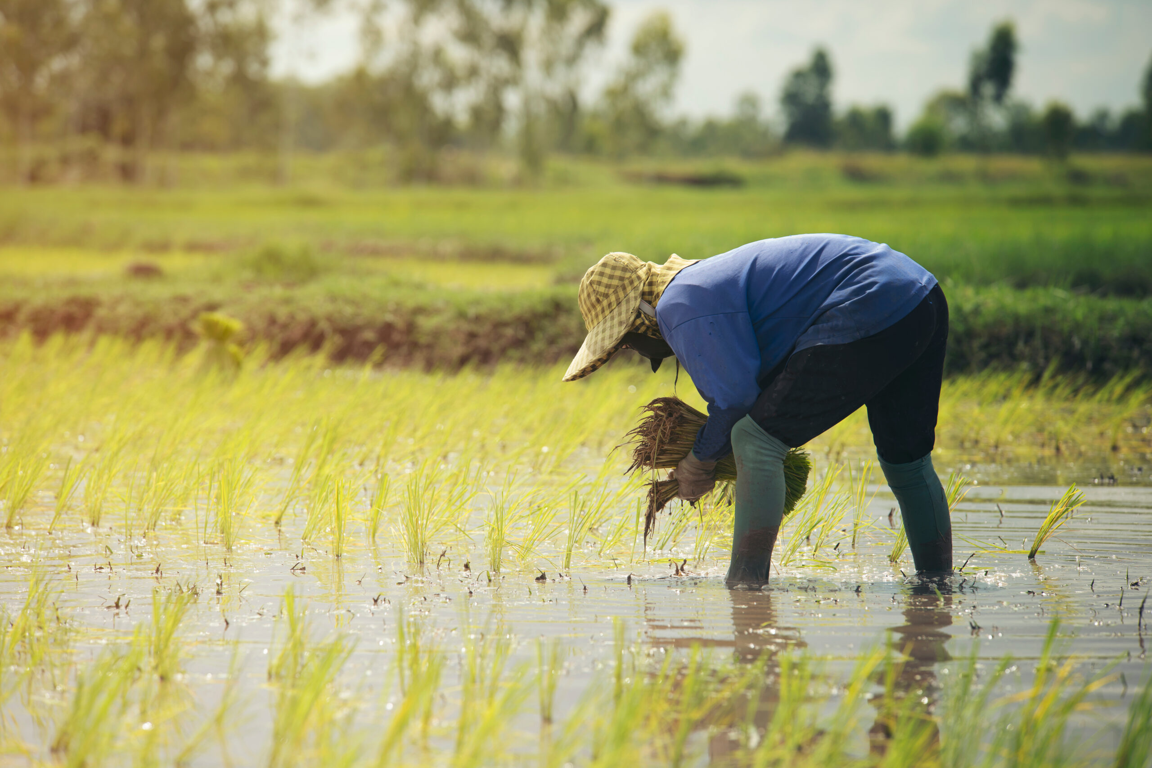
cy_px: 384
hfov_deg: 10.3
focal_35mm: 200
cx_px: 576
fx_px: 6400
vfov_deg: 6.9
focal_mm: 200
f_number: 5
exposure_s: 1/160
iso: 50
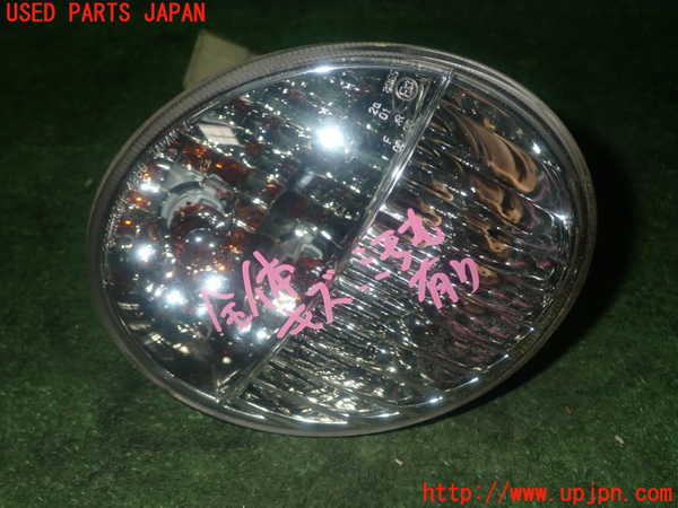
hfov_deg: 45.8
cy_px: 254
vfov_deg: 35.1
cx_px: 339
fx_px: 803
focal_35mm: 41
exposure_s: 1/40
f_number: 8
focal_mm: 7.31
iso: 320
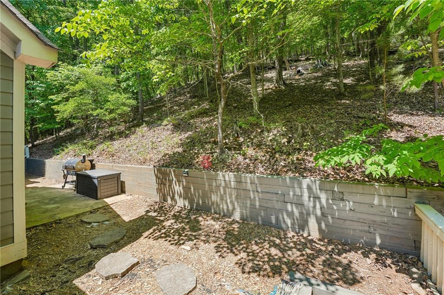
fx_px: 180
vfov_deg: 78.7
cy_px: 148
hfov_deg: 102.0
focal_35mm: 15
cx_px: 222
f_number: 8
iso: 100
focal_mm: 14.6
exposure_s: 1/80
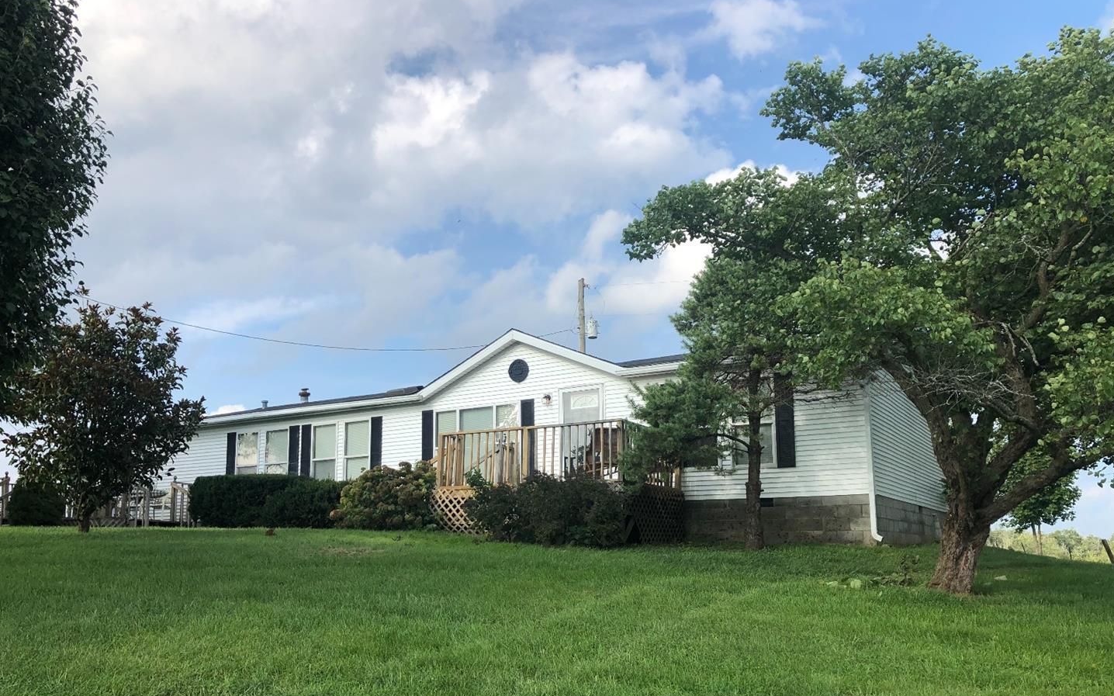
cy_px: 421
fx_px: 941
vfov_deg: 40.4
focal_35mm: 31
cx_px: 545
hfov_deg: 61.2
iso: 20
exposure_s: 1/1715
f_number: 1.8
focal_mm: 3.99
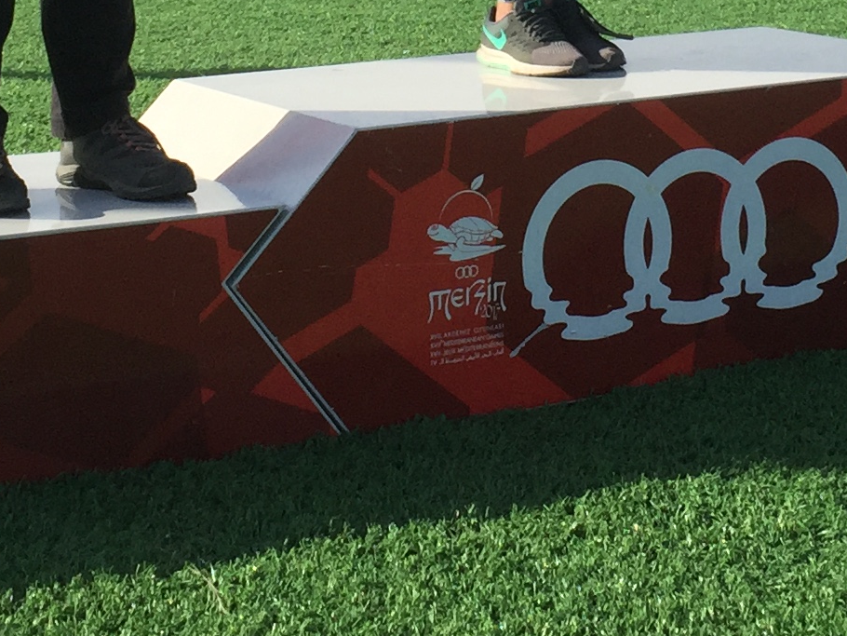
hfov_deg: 18.9
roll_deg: -0.9
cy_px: -183
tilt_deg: -0.2
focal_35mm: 104
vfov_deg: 13.7
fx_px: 2545
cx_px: 537
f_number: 2.2
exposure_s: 1/1883
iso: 32
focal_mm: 4.15
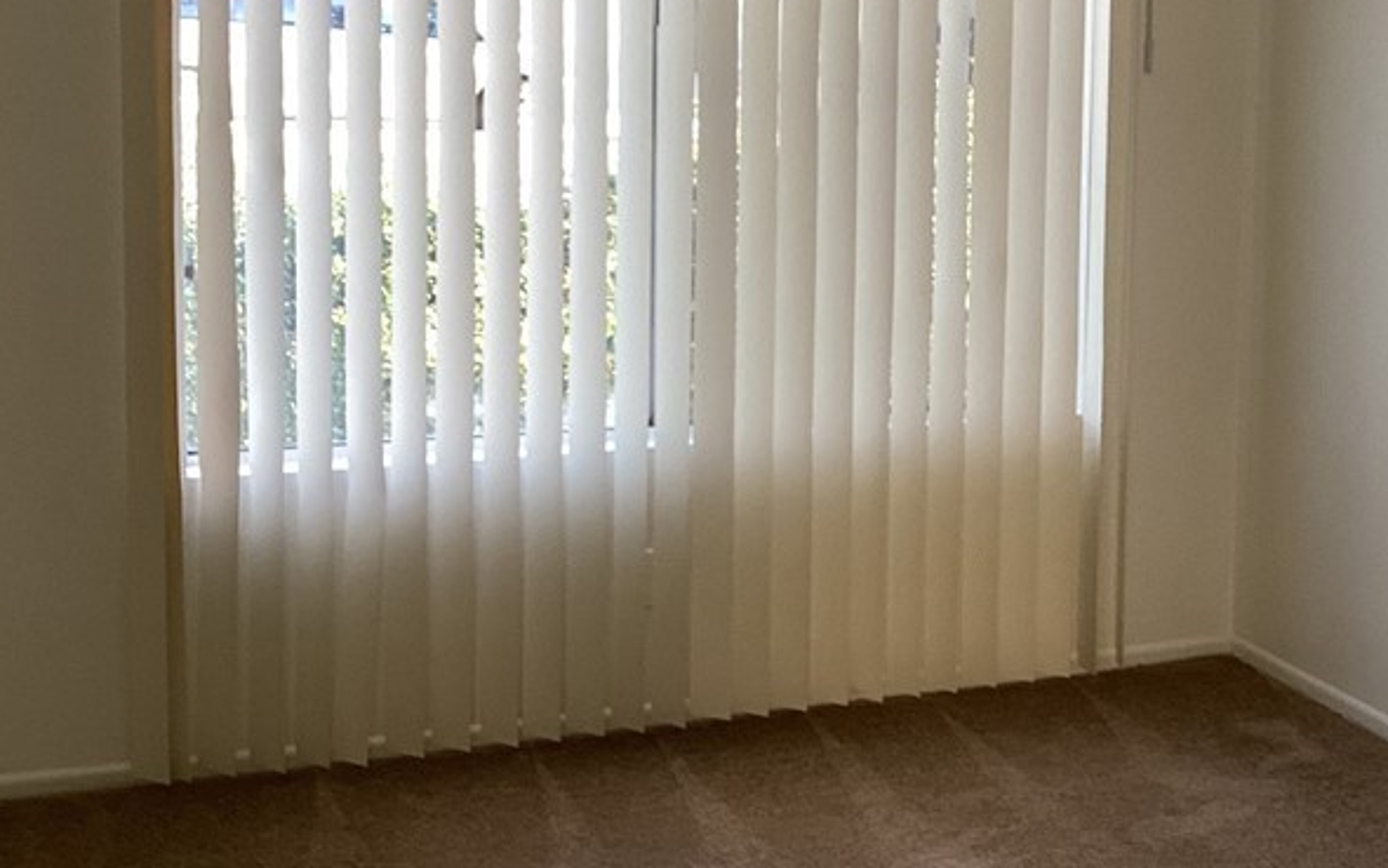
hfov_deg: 35.2
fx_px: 2157
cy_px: 228
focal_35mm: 57
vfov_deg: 22.6
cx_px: 953
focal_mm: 3.3
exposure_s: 1/60
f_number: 2.4
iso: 80
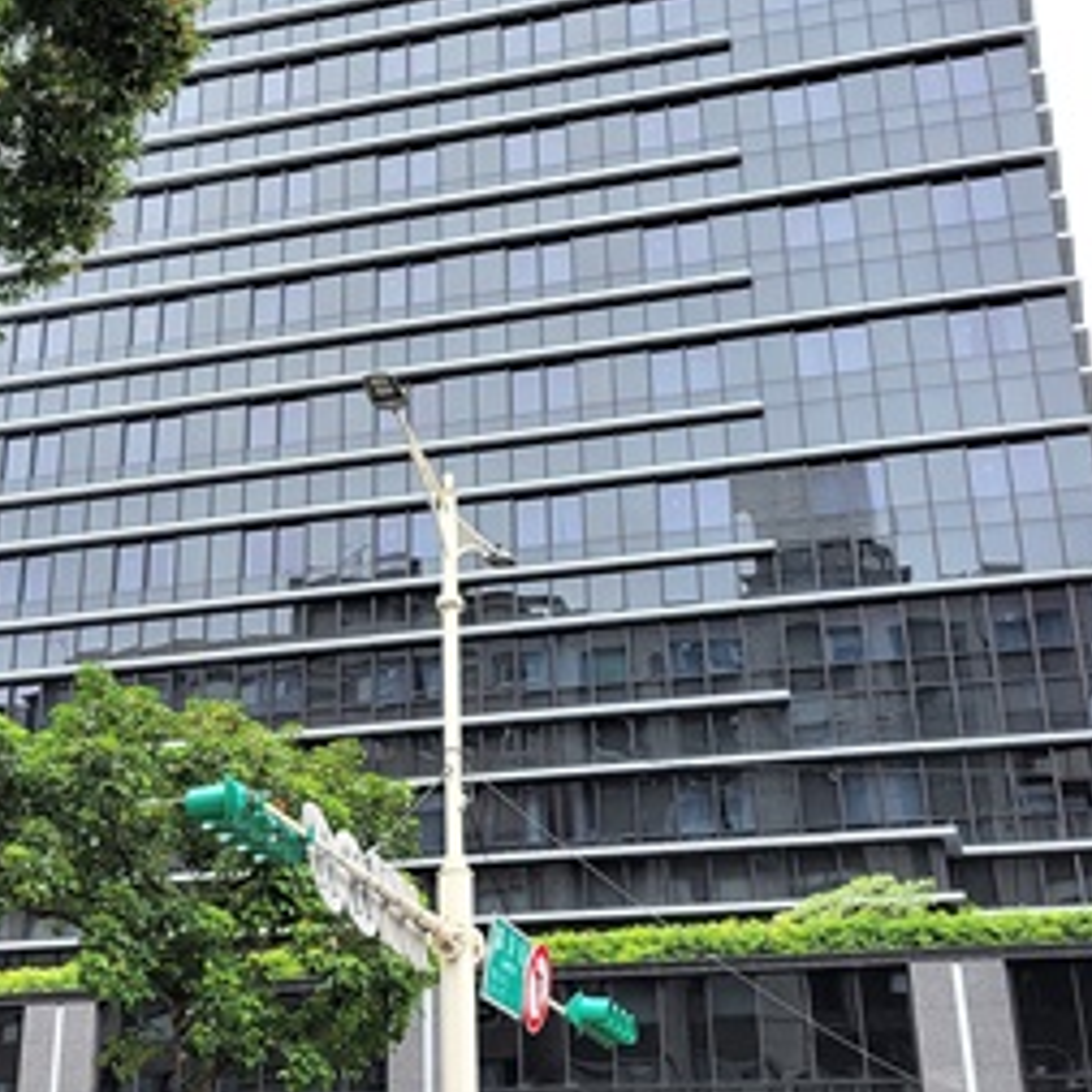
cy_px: 328
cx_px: 298
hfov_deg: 28.7
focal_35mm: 59
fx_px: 2106
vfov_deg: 28.8
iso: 40
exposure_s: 1/499
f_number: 1.8
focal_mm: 5.4
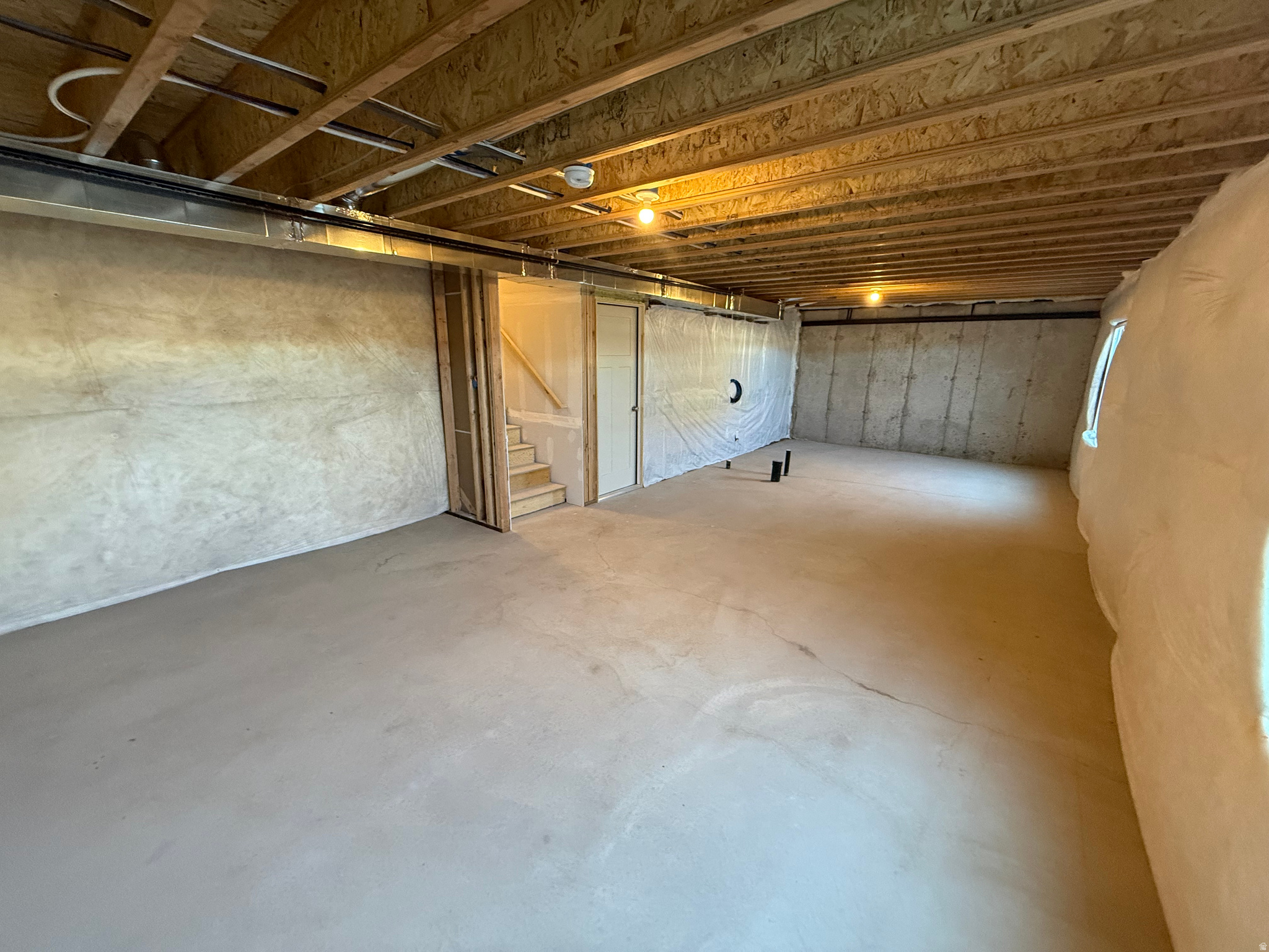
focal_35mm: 14
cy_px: 476
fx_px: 513
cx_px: 634
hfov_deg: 102.1
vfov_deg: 85.7
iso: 500
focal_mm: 2.22
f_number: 2.2
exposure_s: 1/60
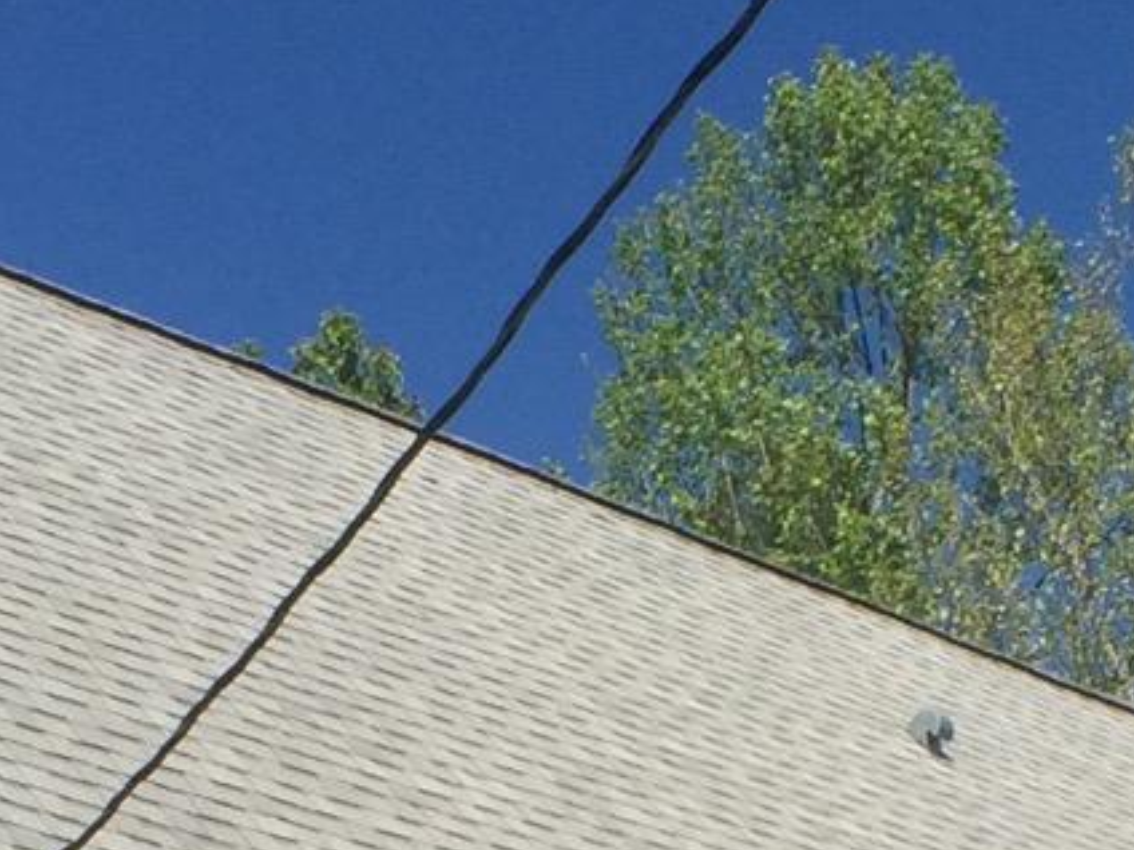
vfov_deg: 10.5
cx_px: 808
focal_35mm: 140
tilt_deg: +17.0
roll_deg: -0.5
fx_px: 4586
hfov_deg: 14.1
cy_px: 930
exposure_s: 1/2825
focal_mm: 4.15
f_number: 2.2
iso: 32
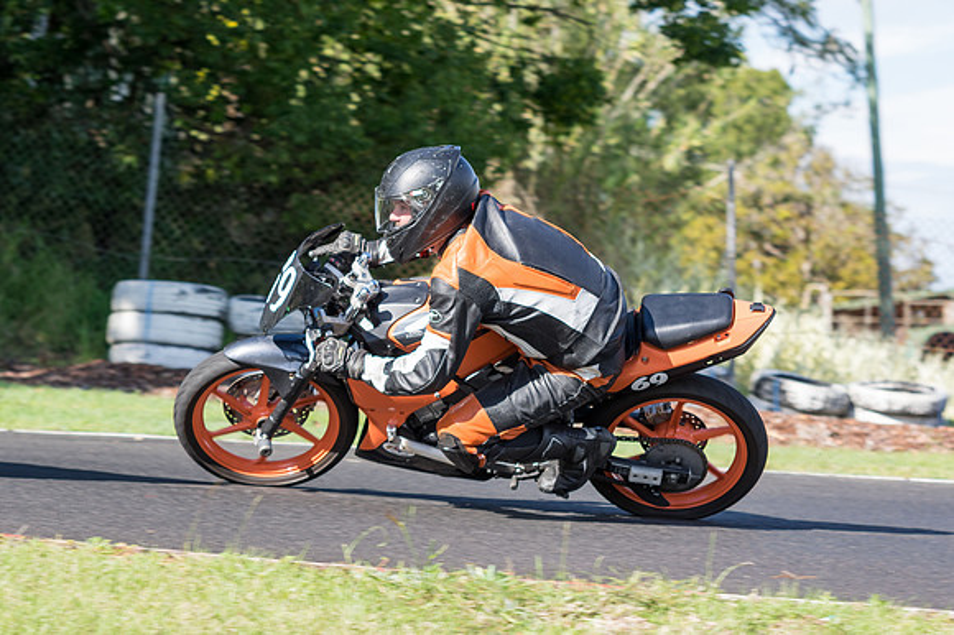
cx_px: 477
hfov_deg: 15.5
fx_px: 3496
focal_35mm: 132
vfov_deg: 10.4
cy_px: 318
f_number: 4
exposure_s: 1/750
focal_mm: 88
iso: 140
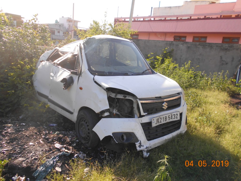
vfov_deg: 53.1
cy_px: 90
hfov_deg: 67.3
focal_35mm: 26
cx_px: 120
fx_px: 181
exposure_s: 1/320
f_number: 3.2
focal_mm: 4.6
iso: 80
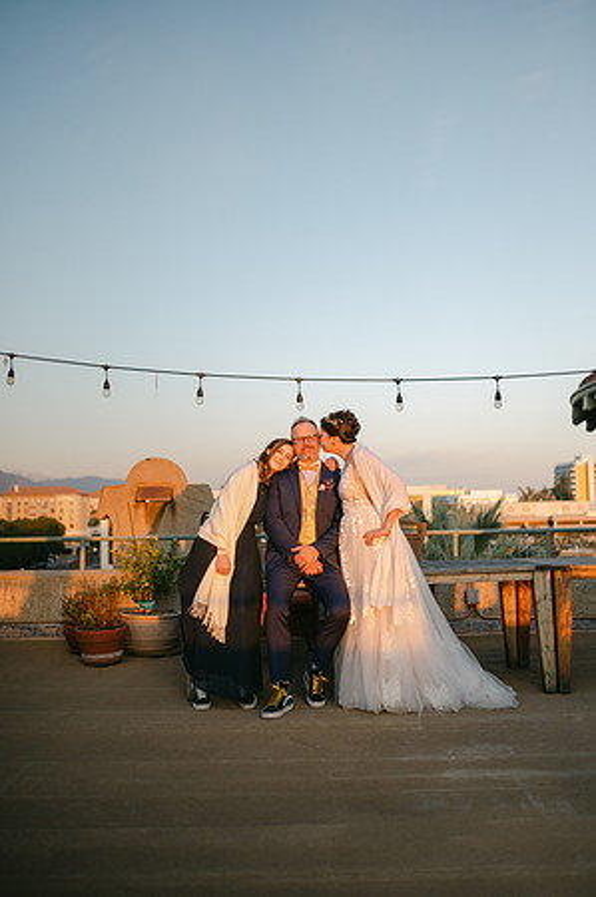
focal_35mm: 35
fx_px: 871
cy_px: 448
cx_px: 298
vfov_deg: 54.5
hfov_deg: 37.8
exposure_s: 1/8000
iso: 1000
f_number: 1.4
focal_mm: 35
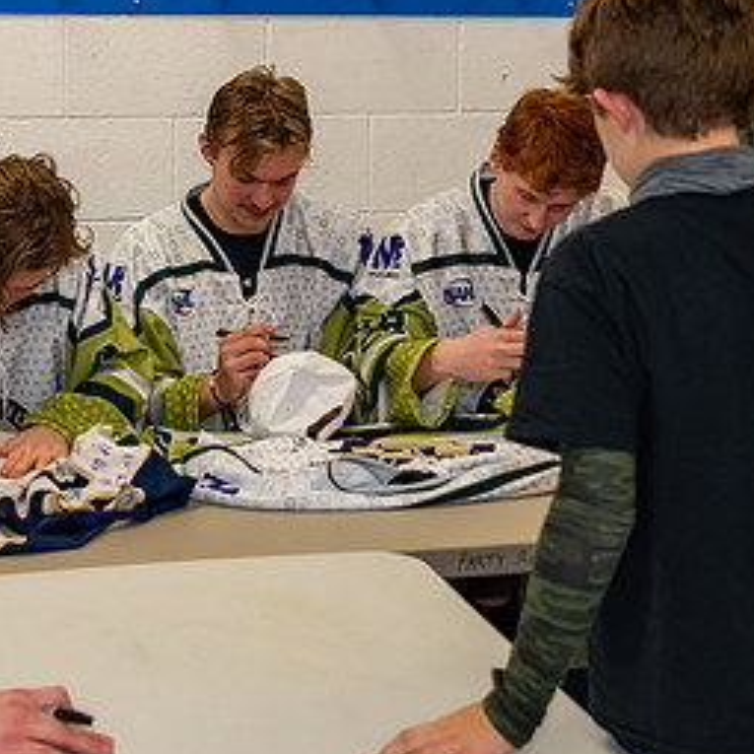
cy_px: 274
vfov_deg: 20.6
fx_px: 2070
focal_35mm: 84
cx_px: 284
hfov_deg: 20.6
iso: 1250
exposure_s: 1/160
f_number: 3.5
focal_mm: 29
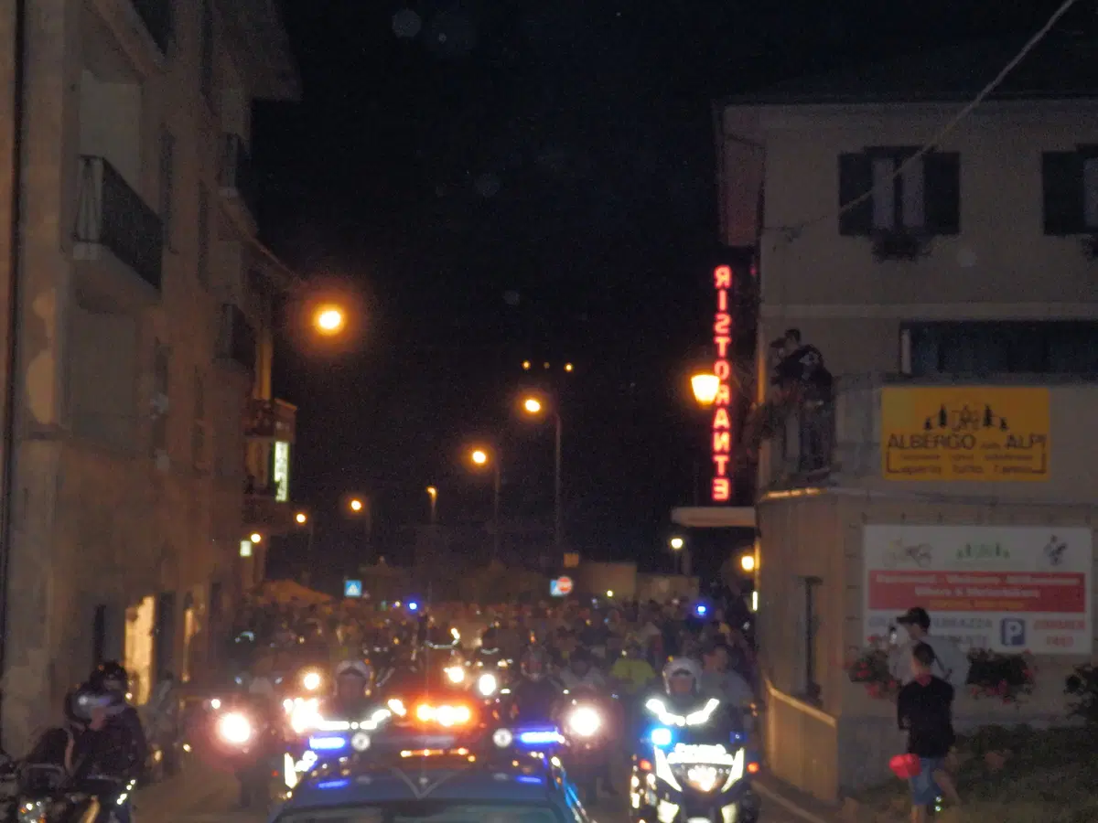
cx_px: 549
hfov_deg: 35.5
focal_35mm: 54
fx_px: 1713
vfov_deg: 27.0
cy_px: 412
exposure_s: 1/40
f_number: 4.1
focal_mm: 9.8
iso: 1000
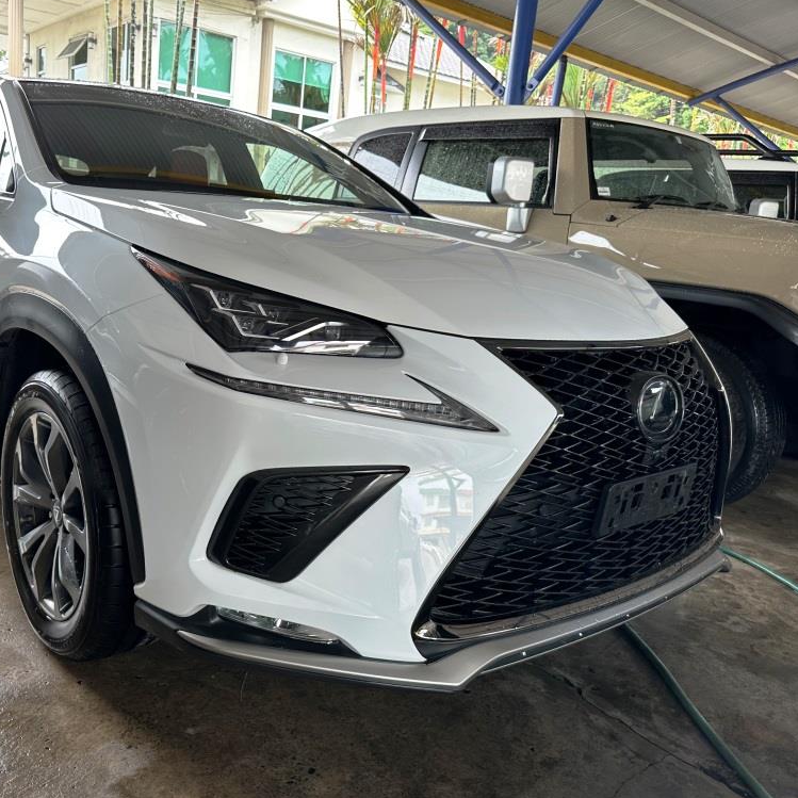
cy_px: 392
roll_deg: -4.4
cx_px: 290
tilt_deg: -13.3
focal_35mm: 29
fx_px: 756
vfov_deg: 55.6
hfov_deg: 54.9
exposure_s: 1/179
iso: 64
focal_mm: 6.86
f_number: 1.78
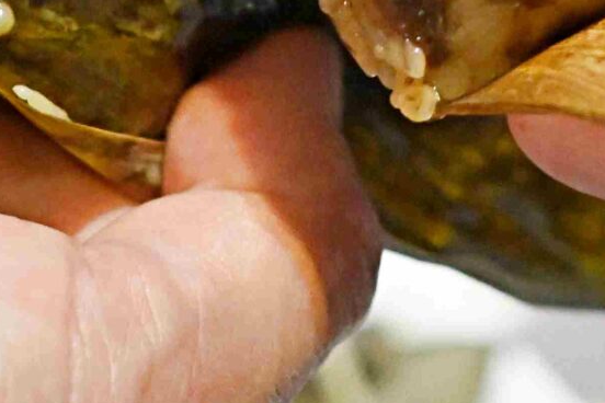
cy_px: -504
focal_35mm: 348
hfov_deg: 5.9
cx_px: 256
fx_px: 5848
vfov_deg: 3.9
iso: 3200
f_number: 3.2
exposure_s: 1/200
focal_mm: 50
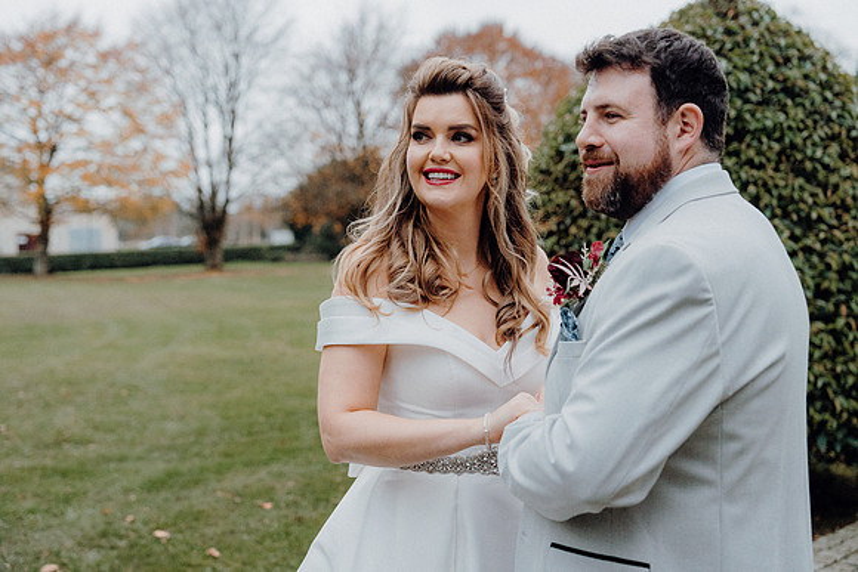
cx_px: 429
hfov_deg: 39.6
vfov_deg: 27.0
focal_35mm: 50
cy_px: 286
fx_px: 1192
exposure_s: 1/200
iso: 4000
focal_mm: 50
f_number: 3.5
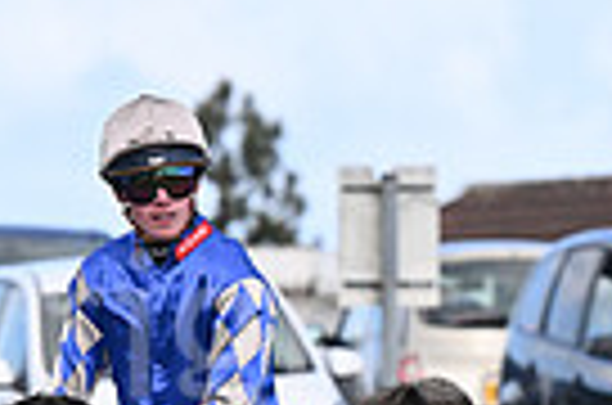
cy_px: 619
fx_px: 14518
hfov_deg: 2.4
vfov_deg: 1.6
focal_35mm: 856
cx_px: 184
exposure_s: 1/1250
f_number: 5.6
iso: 400
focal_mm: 200
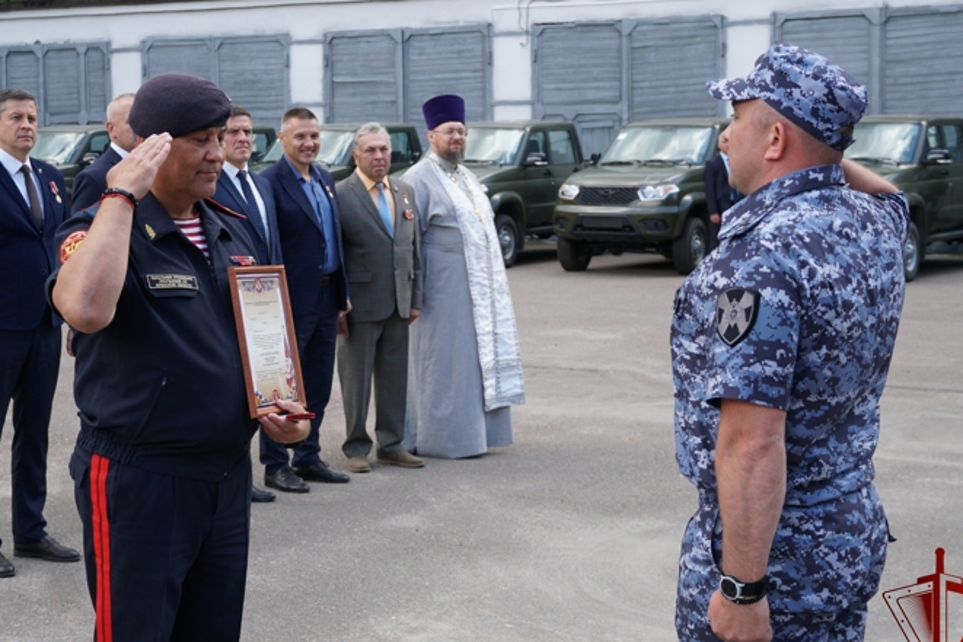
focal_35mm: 60
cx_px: 463
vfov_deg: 22.8
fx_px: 1594
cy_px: 360
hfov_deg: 33.6
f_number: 4.5
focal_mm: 35
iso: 125
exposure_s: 1/160
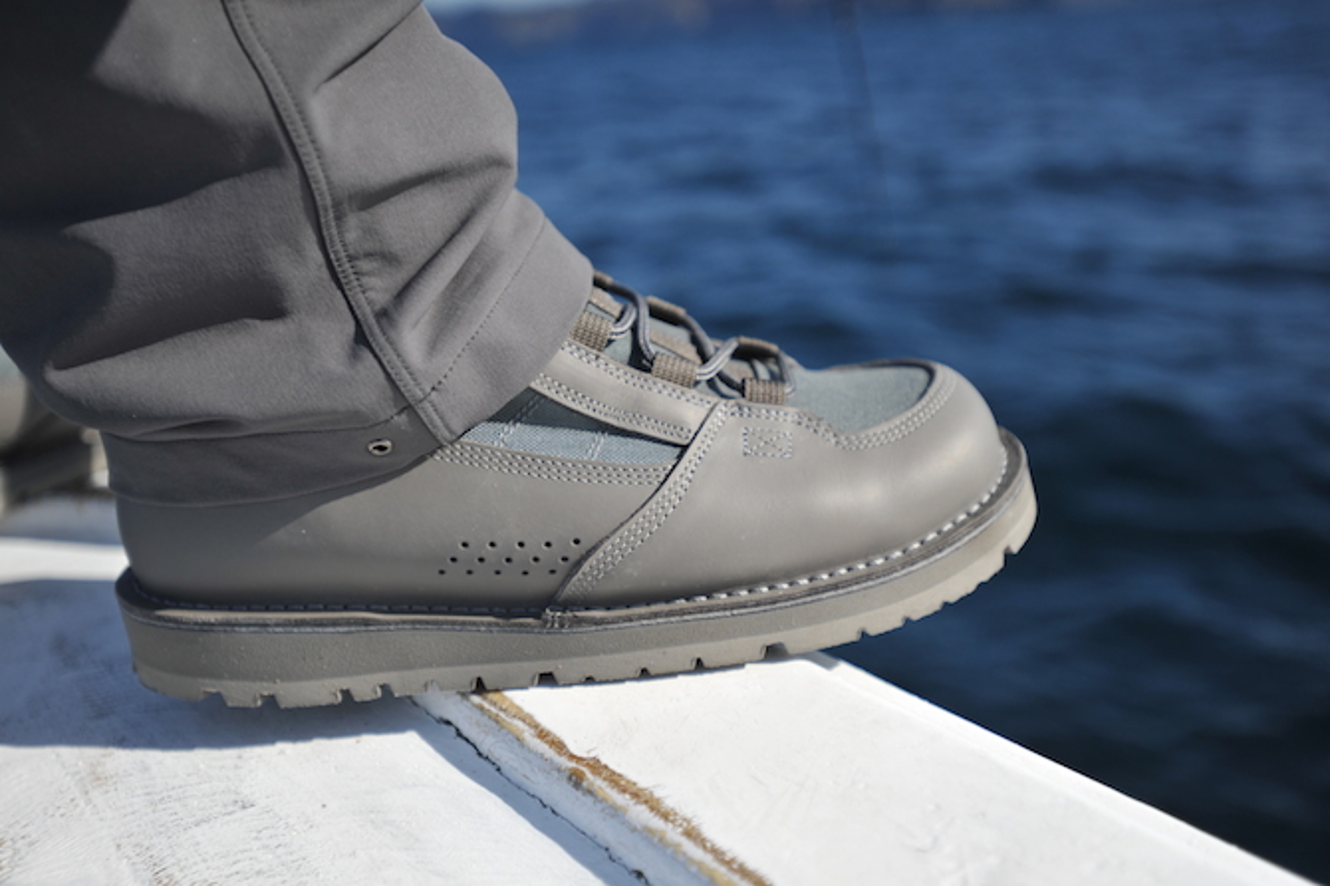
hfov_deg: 54.5
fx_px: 1292
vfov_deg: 37.8
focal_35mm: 35
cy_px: 443
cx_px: 665
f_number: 3.2
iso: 200
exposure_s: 1/3200
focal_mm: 35
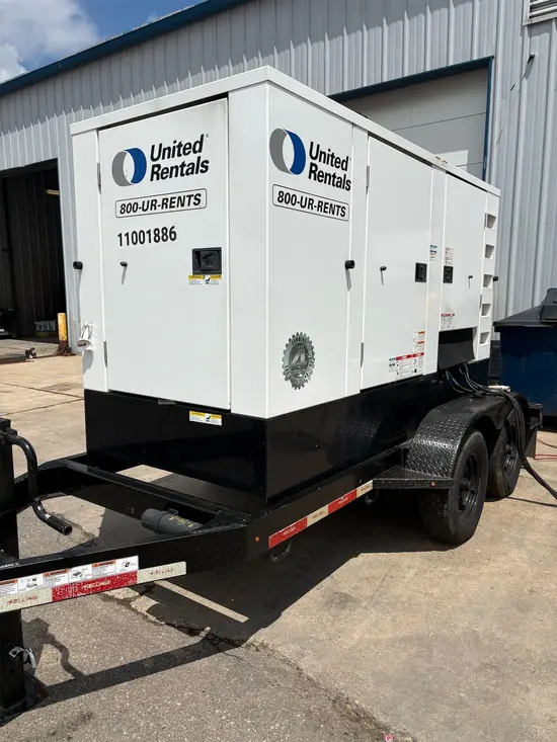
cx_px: 278
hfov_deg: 53.1
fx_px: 558
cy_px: 371
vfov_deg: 67.3
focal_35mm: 26
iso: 50
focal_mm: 5.96
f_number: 1.6
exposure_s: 1/7813
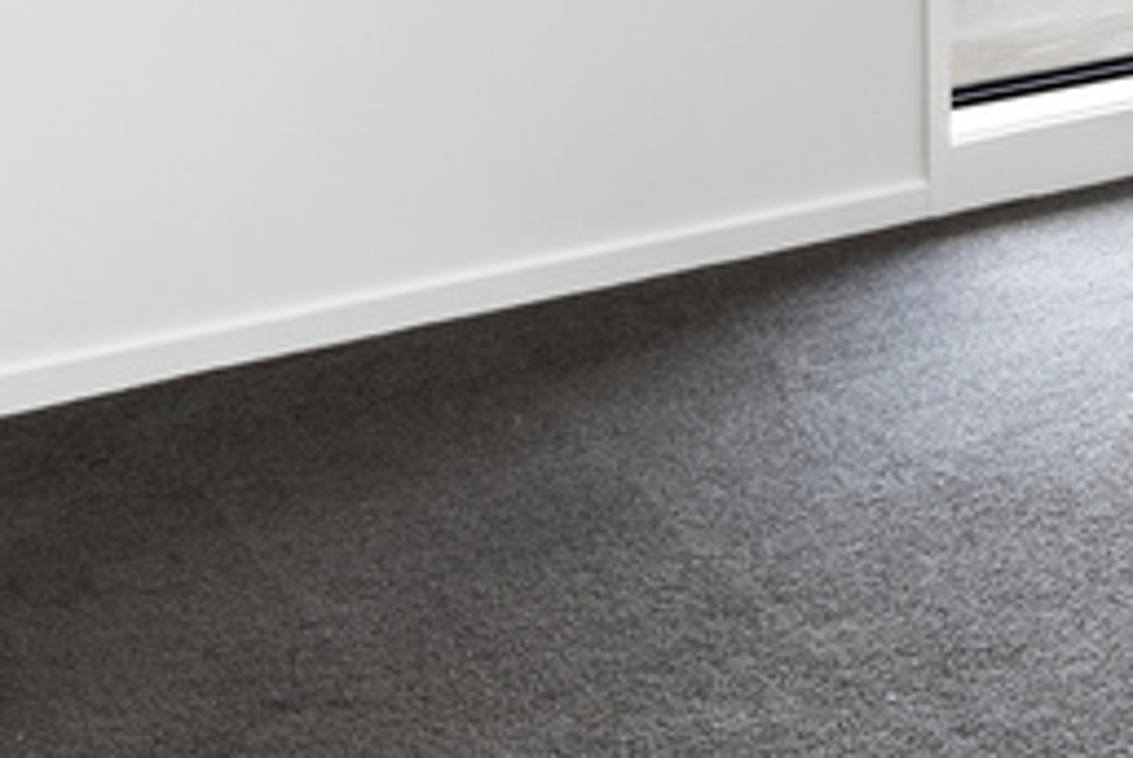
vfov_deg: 14.1
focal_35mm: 87
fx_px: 2741
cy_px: -564
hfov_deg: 21.4
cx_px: 1428
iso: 125
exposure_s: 1/3
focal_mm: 14
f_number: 8
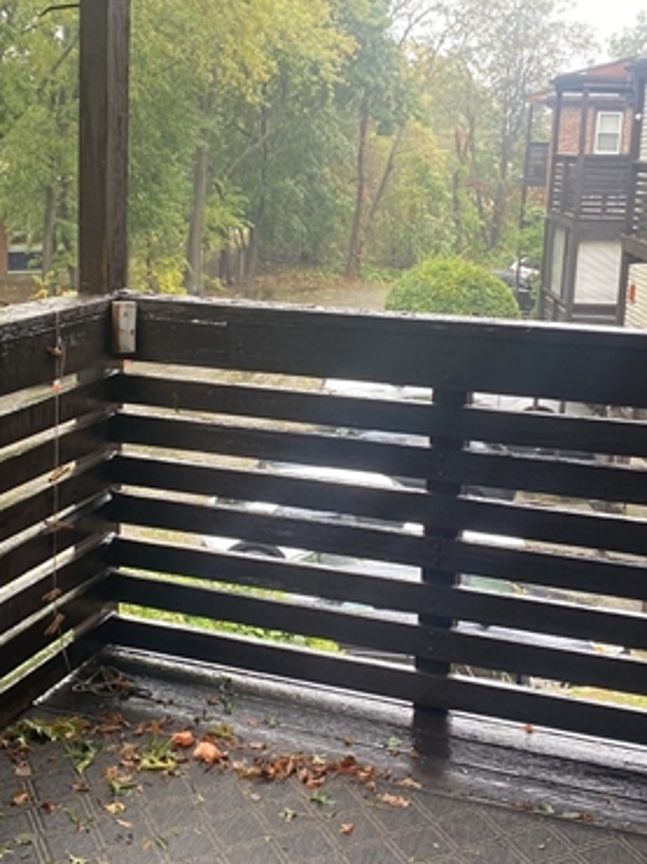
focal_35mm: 54
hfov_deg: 26.7
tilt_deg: -12.5
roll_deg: -1.0
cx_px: 173
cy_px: 413
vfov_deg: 35.6
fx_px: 1347
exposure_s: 1/121
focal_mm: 4.25
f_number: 1.8
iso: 64
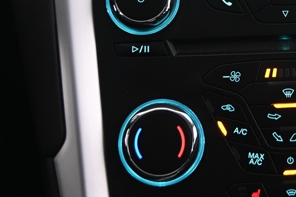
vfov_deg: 12.1
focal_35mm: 110
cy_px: -43
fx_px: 904
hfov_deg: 18.2
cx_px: 289
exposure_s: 1/15
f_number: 4
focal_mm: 38
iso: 2000
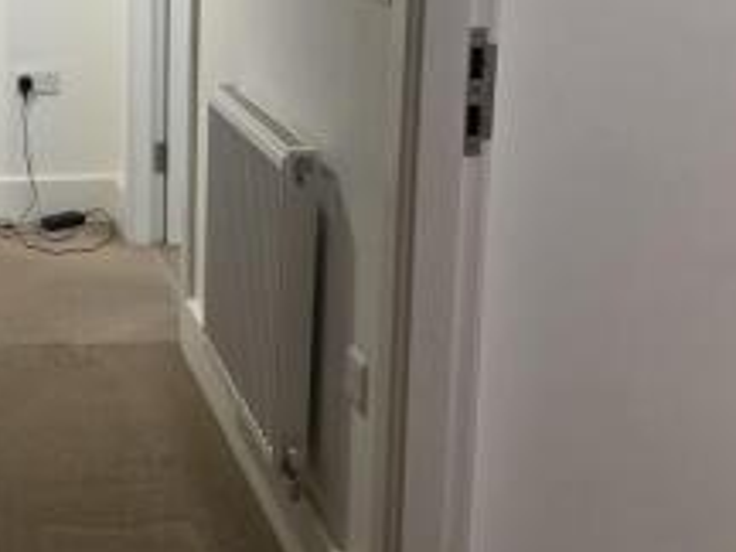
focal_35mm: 62
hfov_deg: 28.4
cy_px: 135
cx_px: -70
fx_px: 1318
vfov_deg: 23.4
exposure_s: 1/100
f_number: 1.4
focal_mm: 6.5
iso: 500
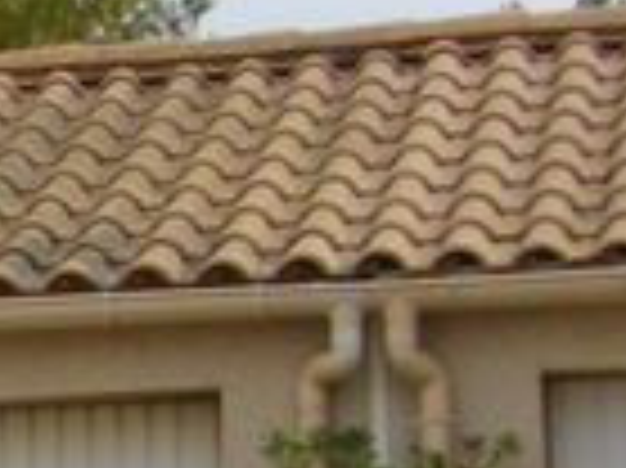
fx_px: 4156
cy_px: 436
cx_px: -1284
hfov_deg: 7.5
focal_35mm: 230
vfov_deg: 6.4
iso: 100
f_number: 5.5
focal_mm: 5.7
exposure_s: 1/250
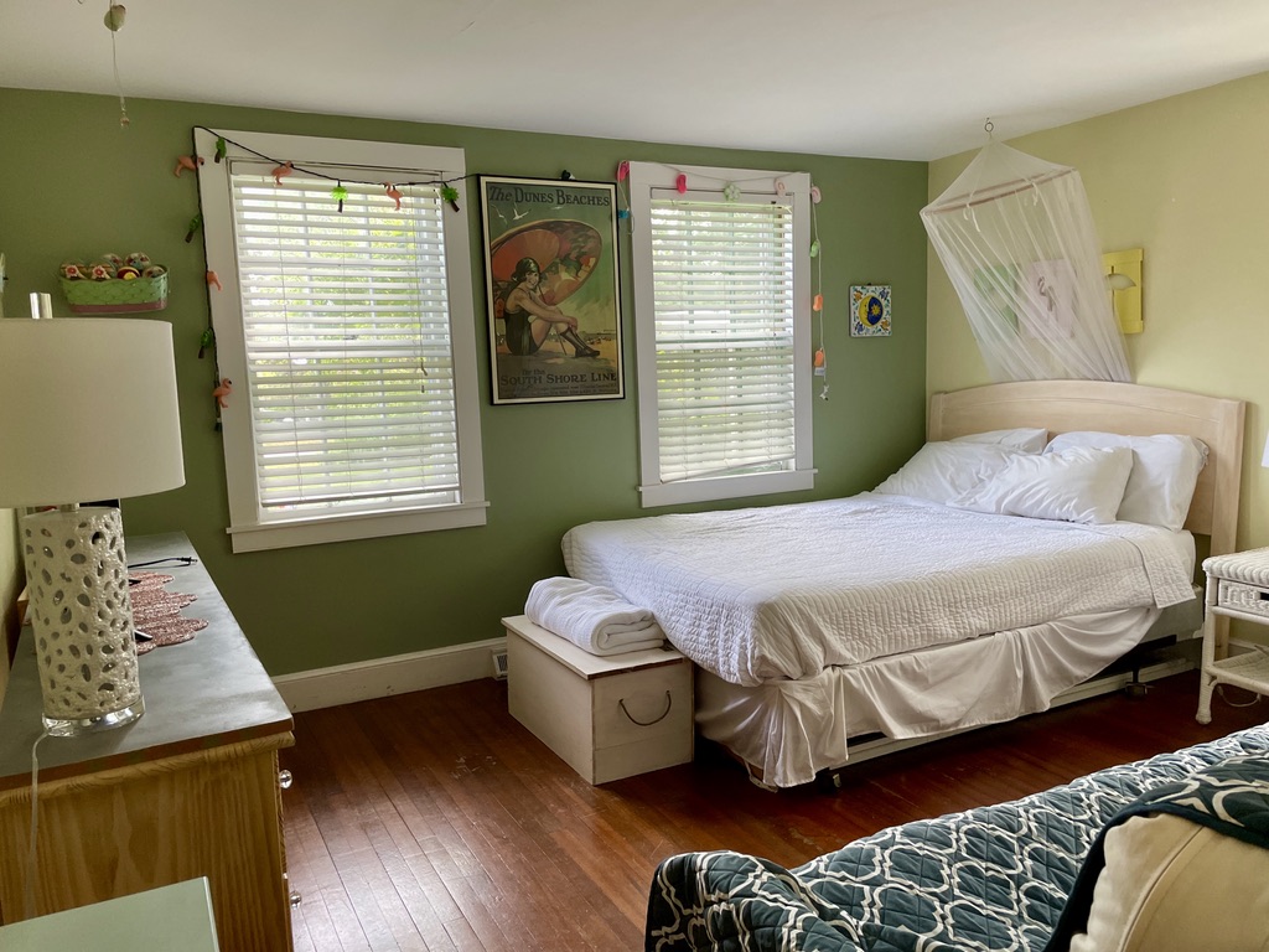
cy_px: 476
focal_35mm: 26
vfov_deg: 53.1
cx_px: 634
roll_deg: +2.9
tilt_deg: -6.1
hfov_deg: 67.3
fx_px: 953
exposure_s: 1/120
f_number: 1.6
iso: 100
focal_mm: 4.2
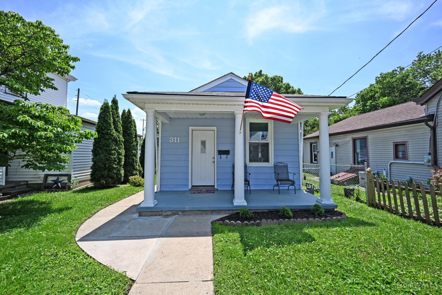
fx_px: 190
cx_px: 221
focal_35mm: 16
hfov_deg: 98.5
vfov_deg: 75.5
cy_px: 148
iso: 100
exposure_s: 1/200
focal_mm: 15.5
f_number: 9
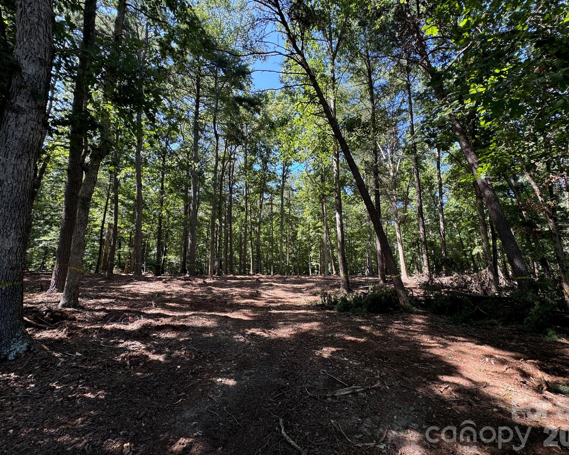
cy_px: 223
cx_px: 297
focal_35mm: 15
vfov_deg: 84.0
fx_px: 253
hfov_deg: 96.7
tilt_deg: +10.7
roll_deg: +1.0
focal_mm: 2.22
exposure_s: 1/118
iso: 40
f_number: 2.2
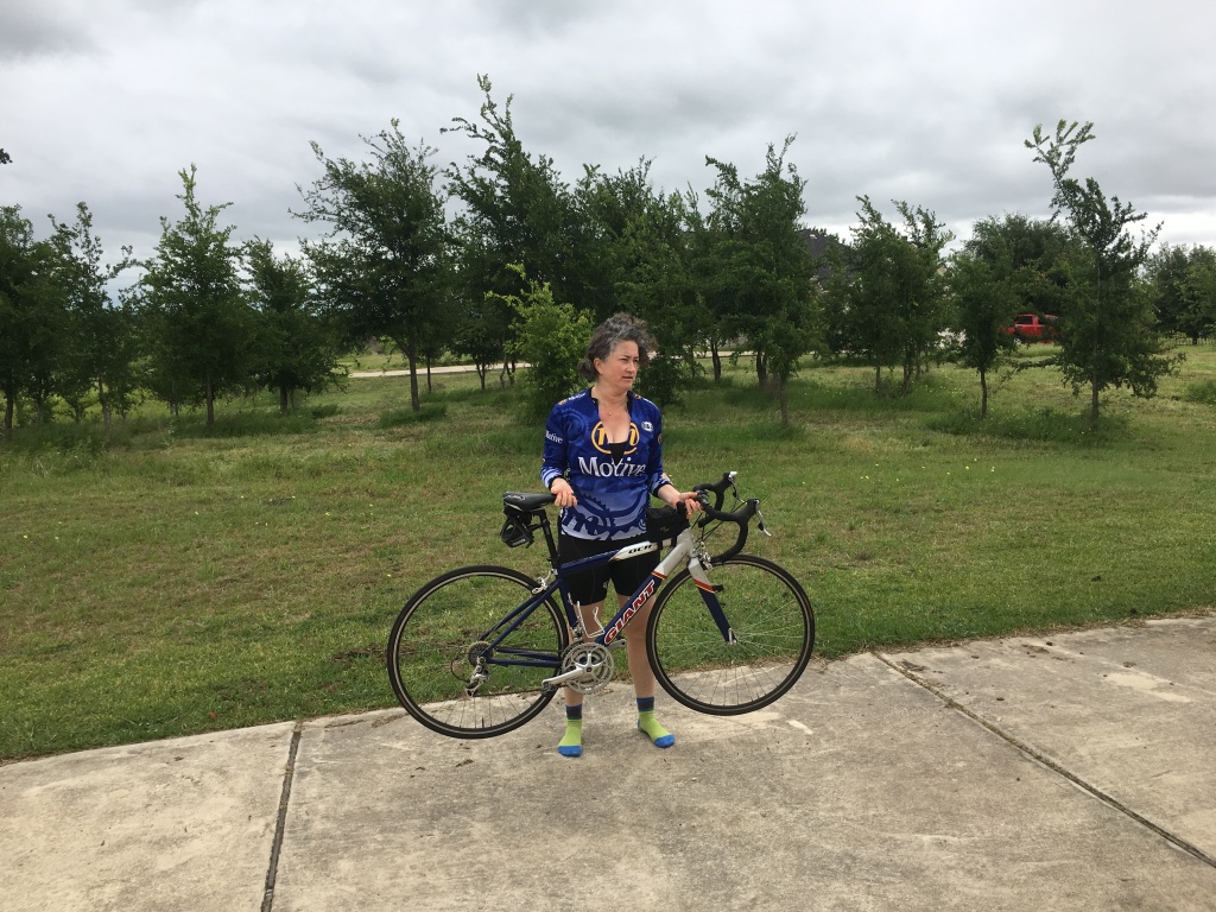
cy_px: 456
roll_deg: -0.5
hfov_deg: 61.7
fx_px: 1019
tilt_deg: -7.7
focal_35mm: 29
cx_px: 608
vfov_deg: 48.2
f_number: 2.2
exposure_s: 1/1538
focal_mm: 4.15
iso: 25
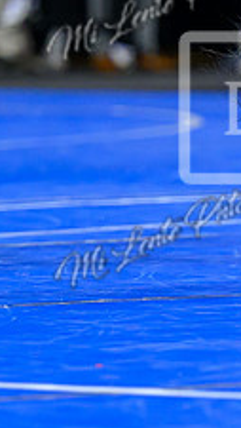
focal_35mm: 557
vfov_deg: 3.9
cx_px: 455
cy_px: 322
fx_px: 6311
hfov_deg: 2.2
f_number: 2.8
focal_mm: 115
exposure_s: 1/800
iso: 2500
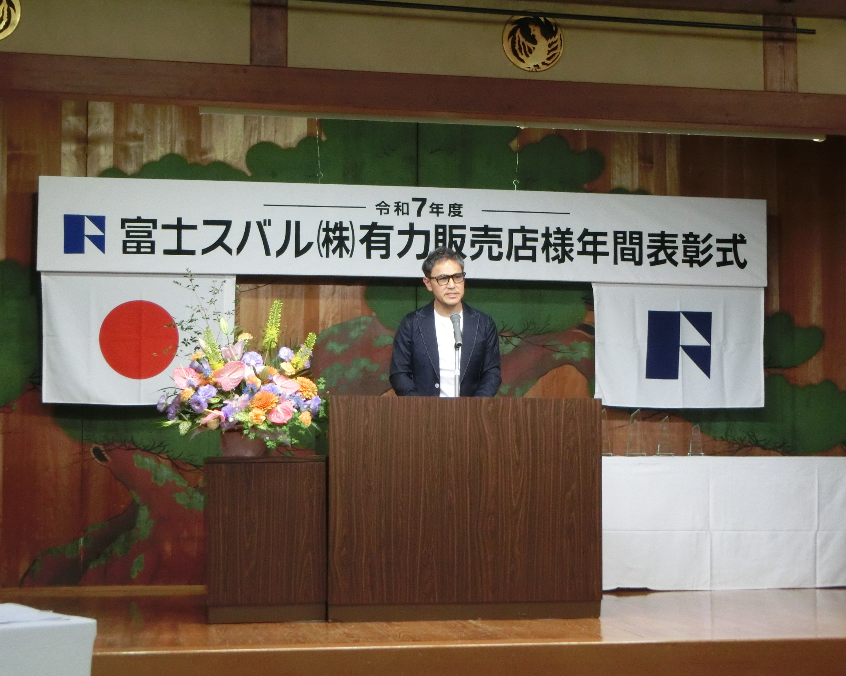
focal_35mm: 63
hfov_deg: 30.0
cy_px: 339
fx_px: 1577
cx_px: 429
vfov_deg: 24.2
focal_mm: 10.7
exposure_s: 1/60
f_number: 5
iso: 640
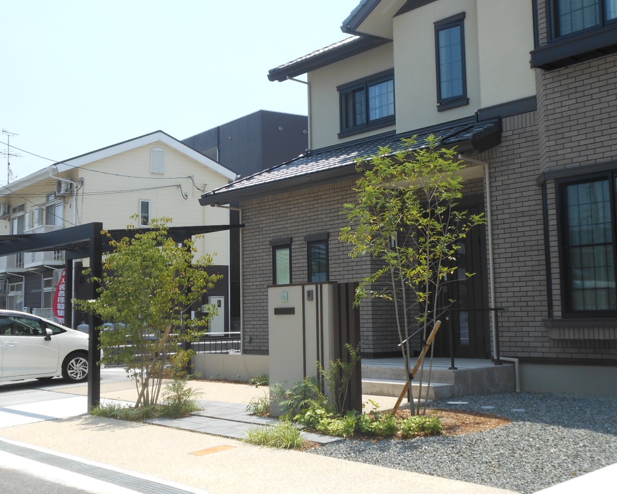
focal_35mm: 48
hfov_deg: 38.8
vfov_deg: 31.3
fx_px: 876
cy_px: 182
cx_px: 308
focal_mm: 6
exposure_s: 1/500
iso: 80
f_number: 3.5
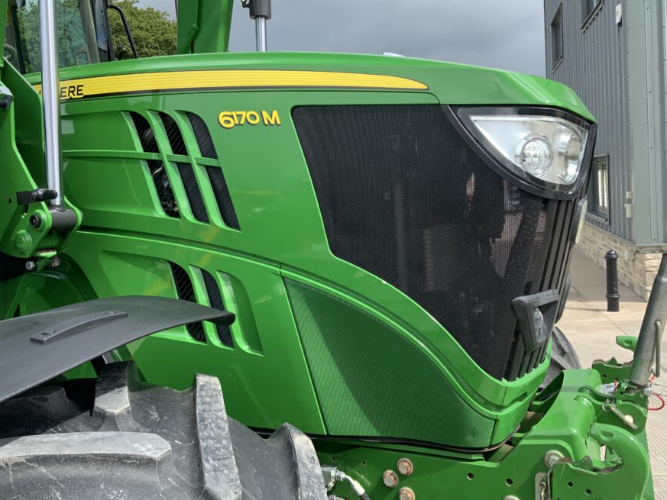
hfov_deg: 53.9
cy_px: 218
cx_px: 339
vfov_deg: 41.7
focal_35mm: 34
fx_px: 655
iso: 16
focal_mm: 3
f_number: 1.8
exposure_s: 1/683
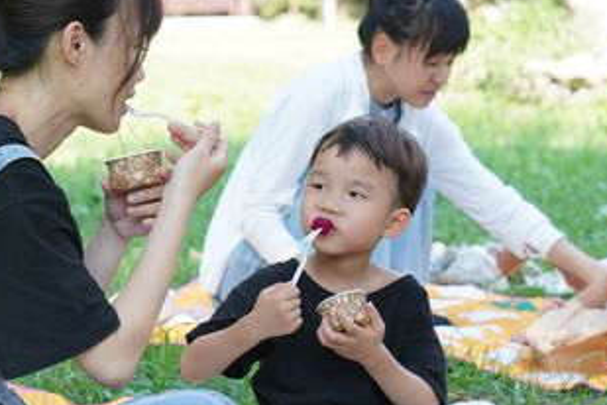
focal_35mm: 163
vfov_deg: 8.4
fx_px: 2748
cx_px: 212
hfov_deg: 12.6
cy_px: 283
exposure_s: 1/250
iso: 250
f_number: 4
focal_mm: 70
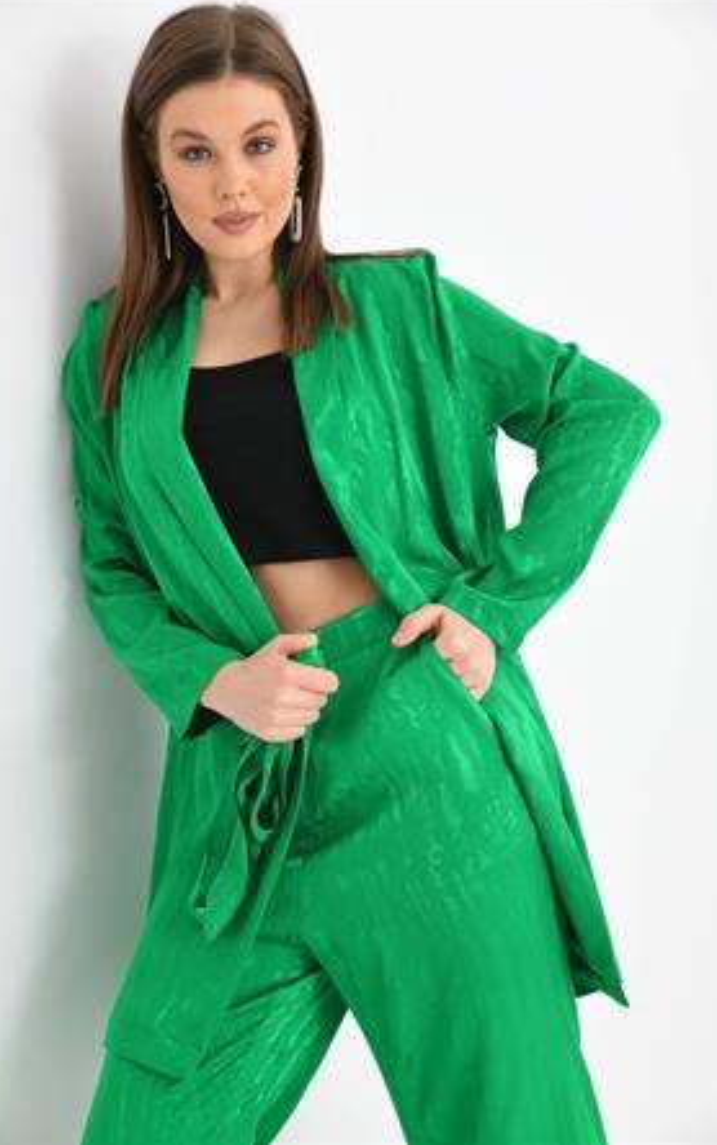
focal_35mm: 64
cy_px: 567
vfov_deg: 32.0
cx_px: 356
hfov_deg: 20.3
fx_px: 1998
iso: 200
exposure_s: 1/125
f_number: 7.1
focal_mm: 62
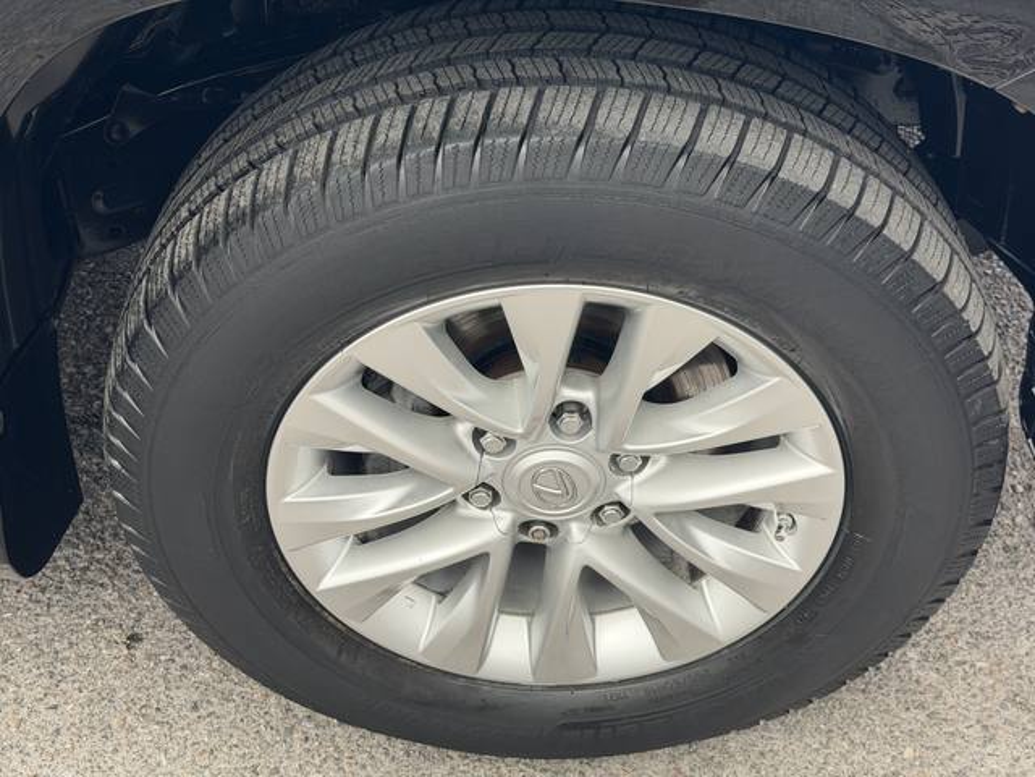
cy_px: 388
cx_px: 518
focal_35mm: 48
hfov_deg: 39.7
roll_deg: +0.6
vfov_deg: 30.3
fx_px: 1435
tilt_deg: -43.0
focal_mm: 6.76
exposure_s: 1/493
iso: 80
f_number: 1.78
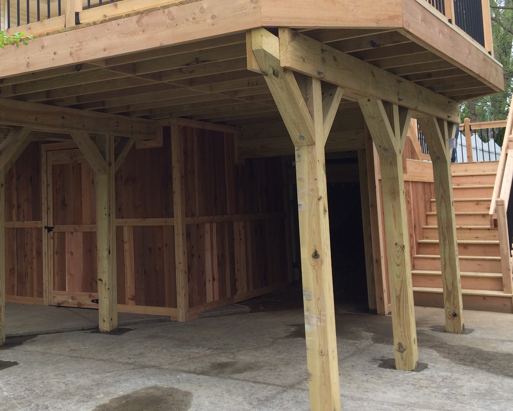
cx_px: 152
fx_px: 683
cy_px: 132
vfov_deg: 33.1
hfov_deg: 40.4
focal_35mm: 45
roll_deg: +1.0
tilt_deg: +7.2
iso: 32
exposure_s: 1/471
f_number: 2.2
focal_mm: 4.15
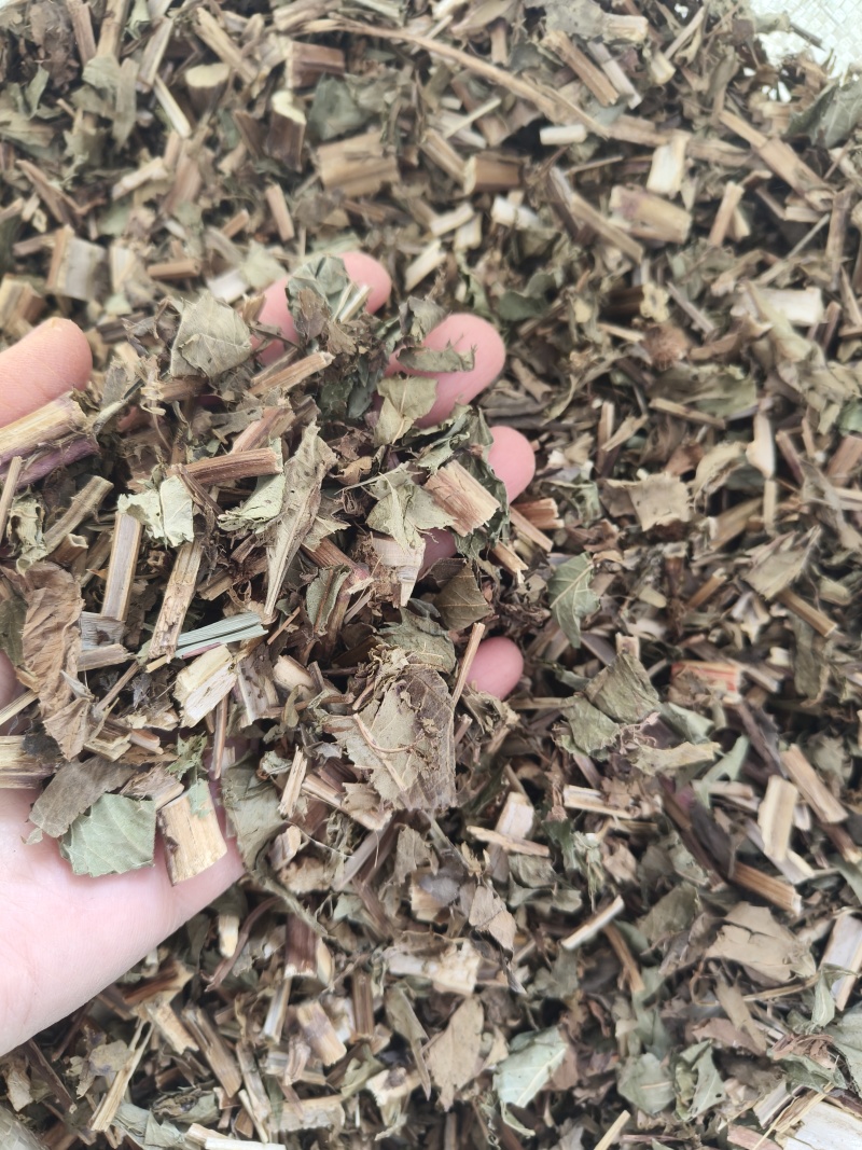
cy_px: 575
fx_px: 797
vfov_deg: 71.6
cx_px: 431
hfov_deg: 56.8
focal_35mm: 24
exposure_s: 1/50
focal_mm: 5.59
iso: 250
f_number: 1.8
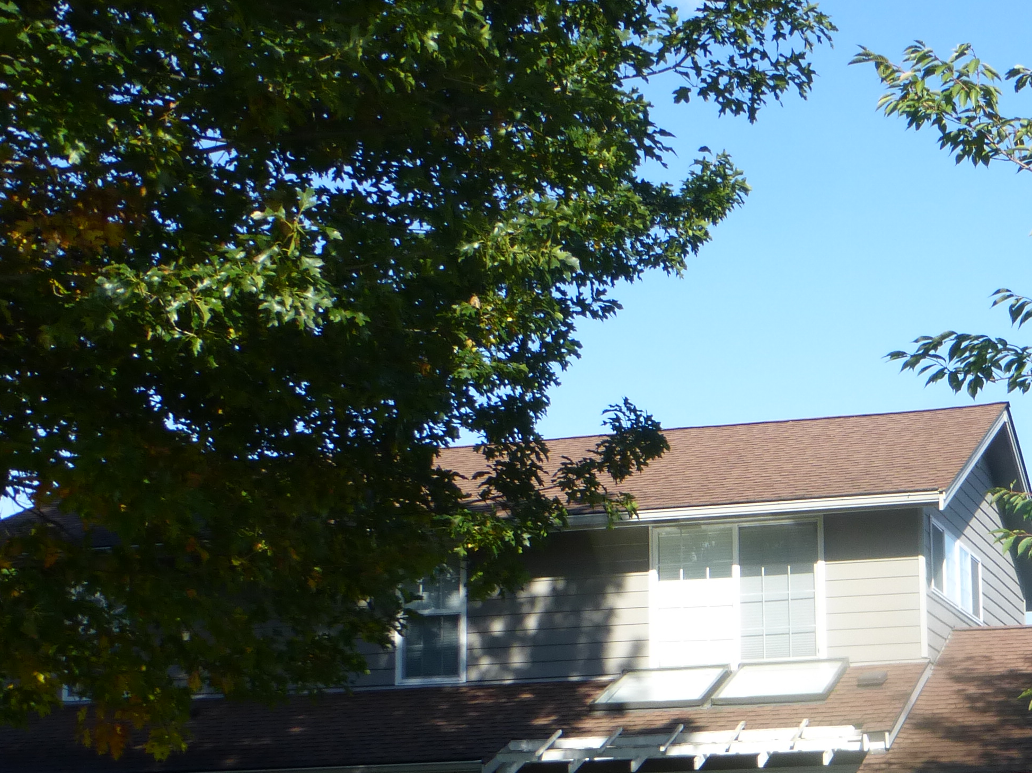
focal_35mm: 71
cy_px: 604
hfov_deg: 26.7
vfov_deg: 20.5
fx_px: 2117
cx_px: 867
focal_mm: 5.4
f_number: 3.6
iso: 100
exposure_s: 1/500
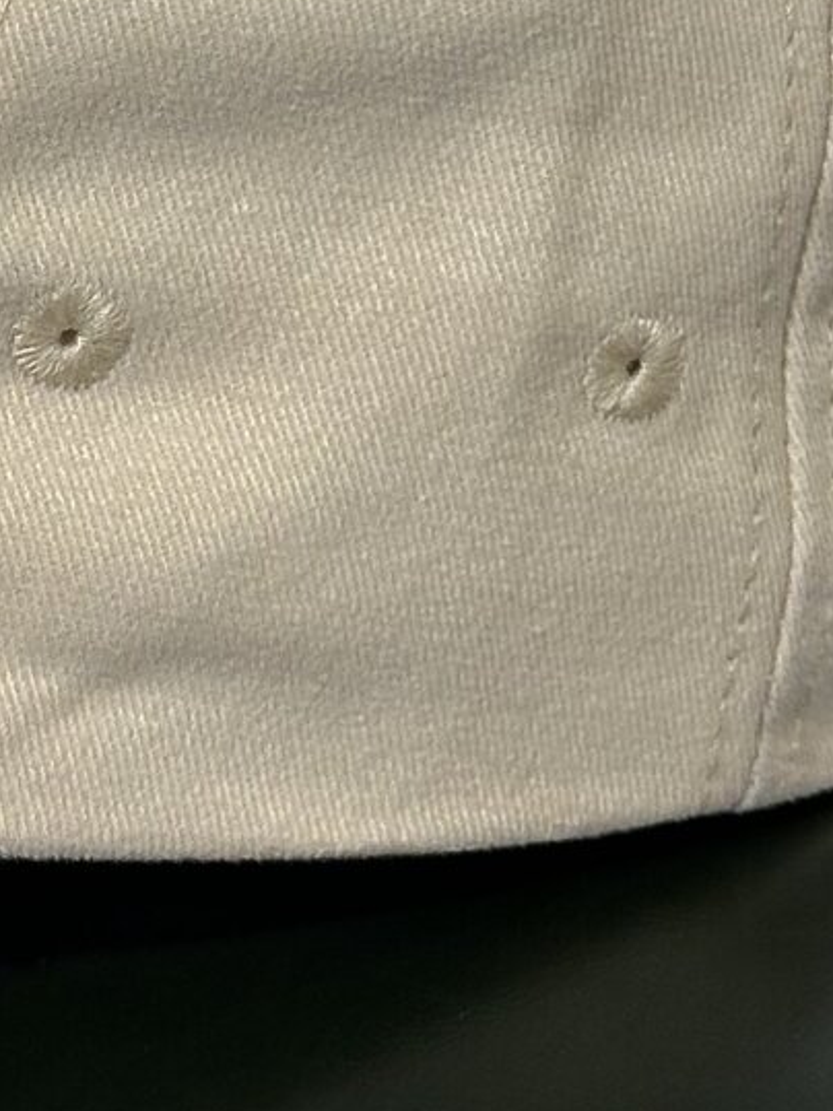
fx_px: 6099
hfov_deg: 7.7
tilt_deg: -23.1
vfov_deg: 10.3
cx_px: -416
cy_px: 69
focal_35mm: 190
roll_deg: +0.2
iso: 64
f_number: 1.78
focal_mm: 6.86
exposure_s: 1/161
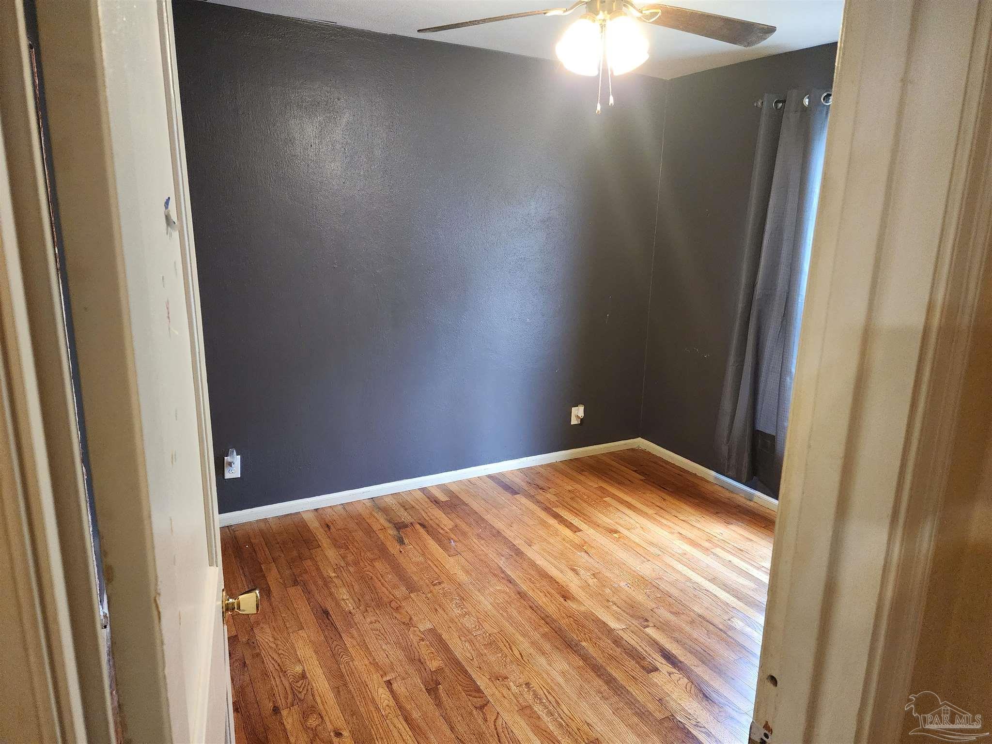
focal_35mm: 23
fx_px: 659
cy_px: 372
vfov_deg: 58.9
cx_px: 496
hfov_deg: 73.9
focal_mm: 6.4
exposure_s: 1/120
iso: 800
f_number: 1.8
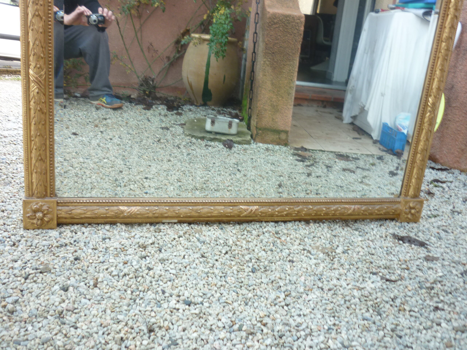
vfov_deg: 42.9
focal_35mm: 33
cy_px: 175
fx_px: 445
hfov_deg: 55.4
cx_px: 234
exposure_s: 1/30
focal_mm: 5.5
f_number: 2.8
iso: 80
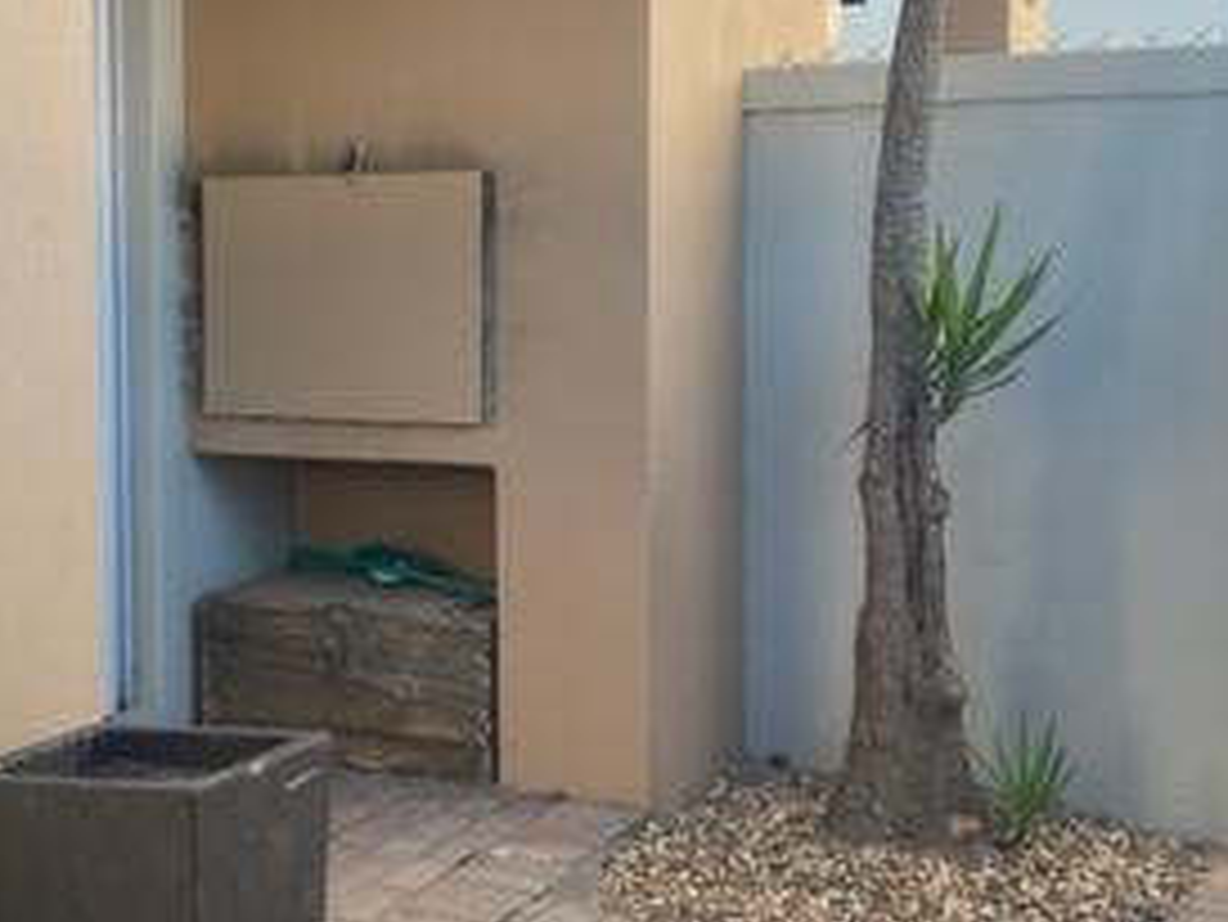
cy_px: 387
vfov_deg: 24.0
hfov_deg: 31.1
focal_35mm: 61
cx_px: 310
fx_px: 2165
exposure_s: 1/219
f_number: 1.6
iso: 32
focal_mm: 4.2
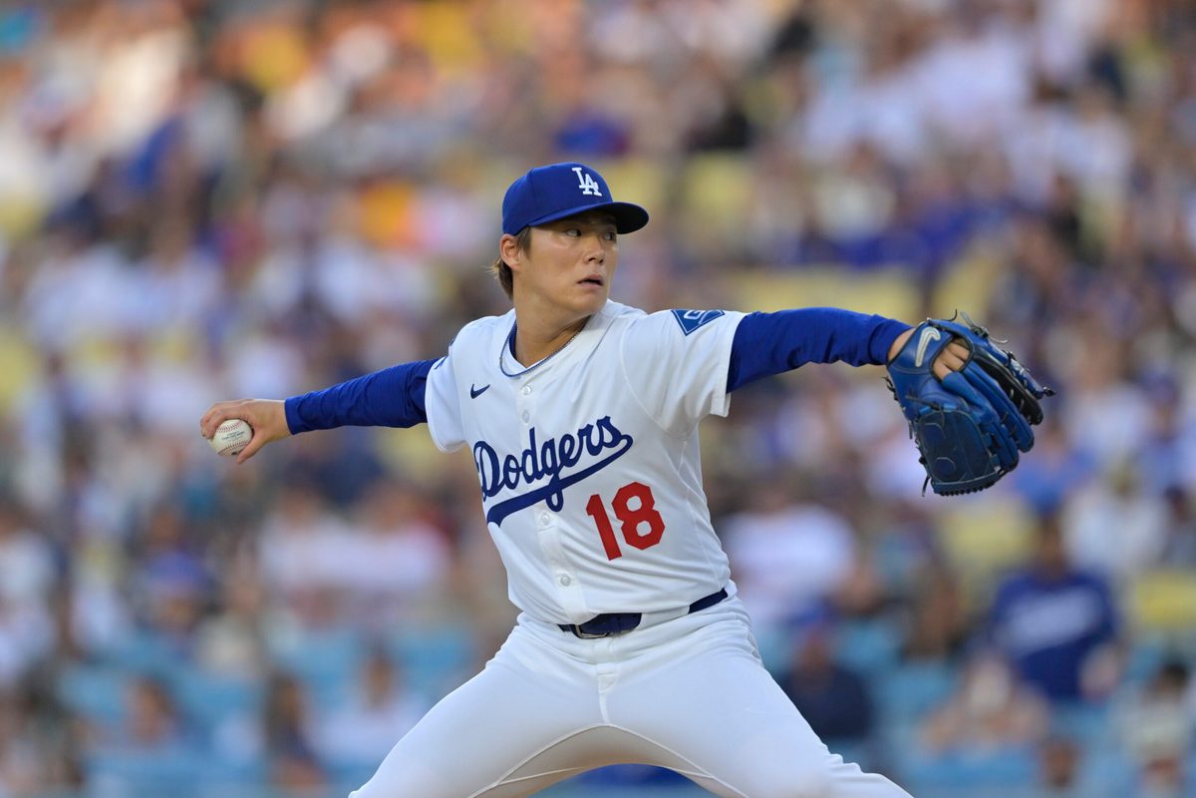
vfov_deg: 2.3
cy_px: 399
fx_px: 19932
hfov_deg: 3.4
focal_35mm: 600
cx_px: 598
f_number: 2.8
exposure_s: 1/4000
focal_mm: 400
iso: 800
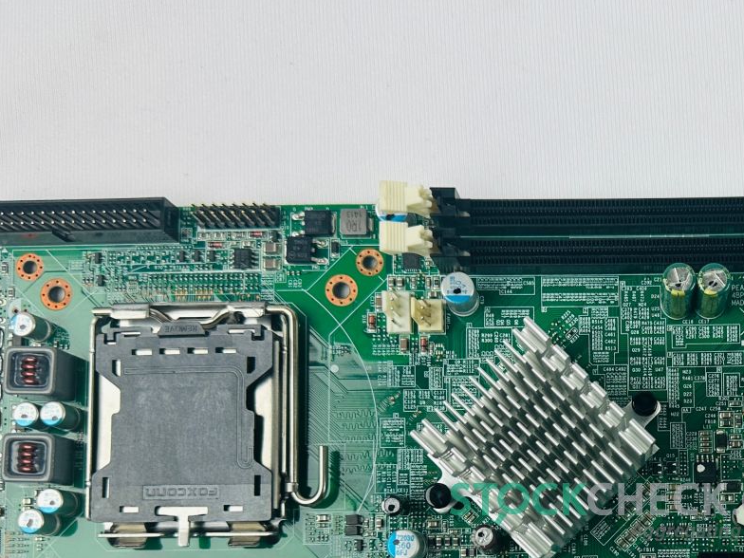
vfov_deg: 28.5
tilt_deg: -85.3
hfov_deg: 36.8
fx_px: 1053
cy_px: 507
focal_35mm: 49
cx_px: 651
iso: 100
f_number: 1.78
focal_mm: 6.86
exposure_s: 1/120
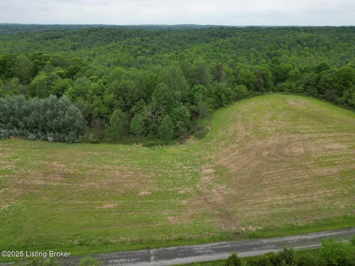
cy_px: 133
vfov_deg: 56.8
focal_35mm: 24
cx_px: 178
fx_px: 246
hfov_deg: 71.6
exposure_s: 1/2000
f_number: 1.7
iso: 150
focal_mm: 6.72
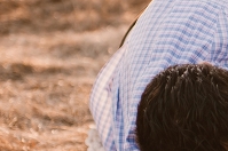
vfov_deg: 10.1
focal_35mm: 135
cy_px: 68
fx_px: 854
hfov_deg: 14.6
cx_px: 291
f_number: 1.8
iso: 100
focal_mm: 35
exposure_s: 1/800
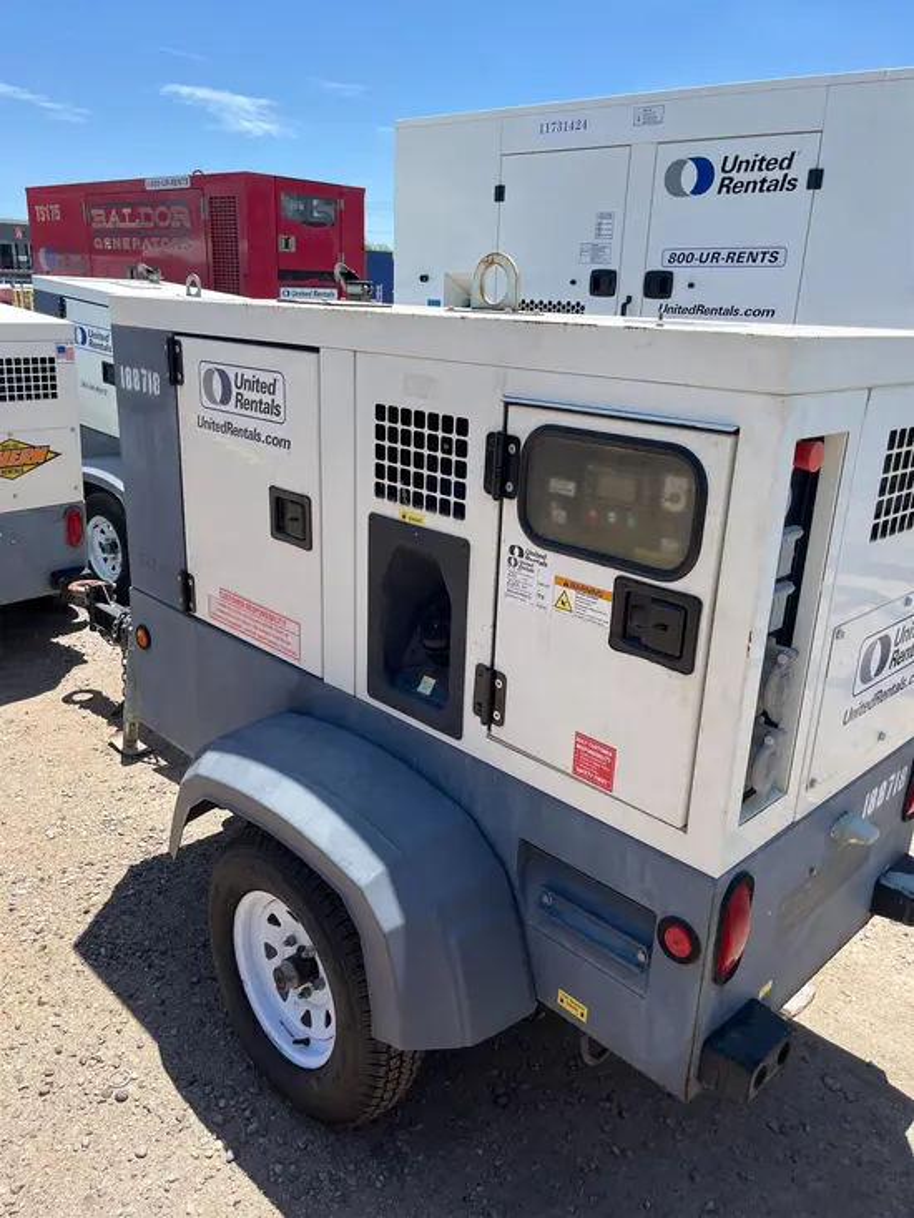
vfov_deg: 67.3
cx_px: 457
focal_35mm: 26
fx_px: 915
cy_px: 609
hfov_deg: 53.1
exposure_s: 1/2062
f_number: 1.6
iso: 50
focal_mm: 5.1
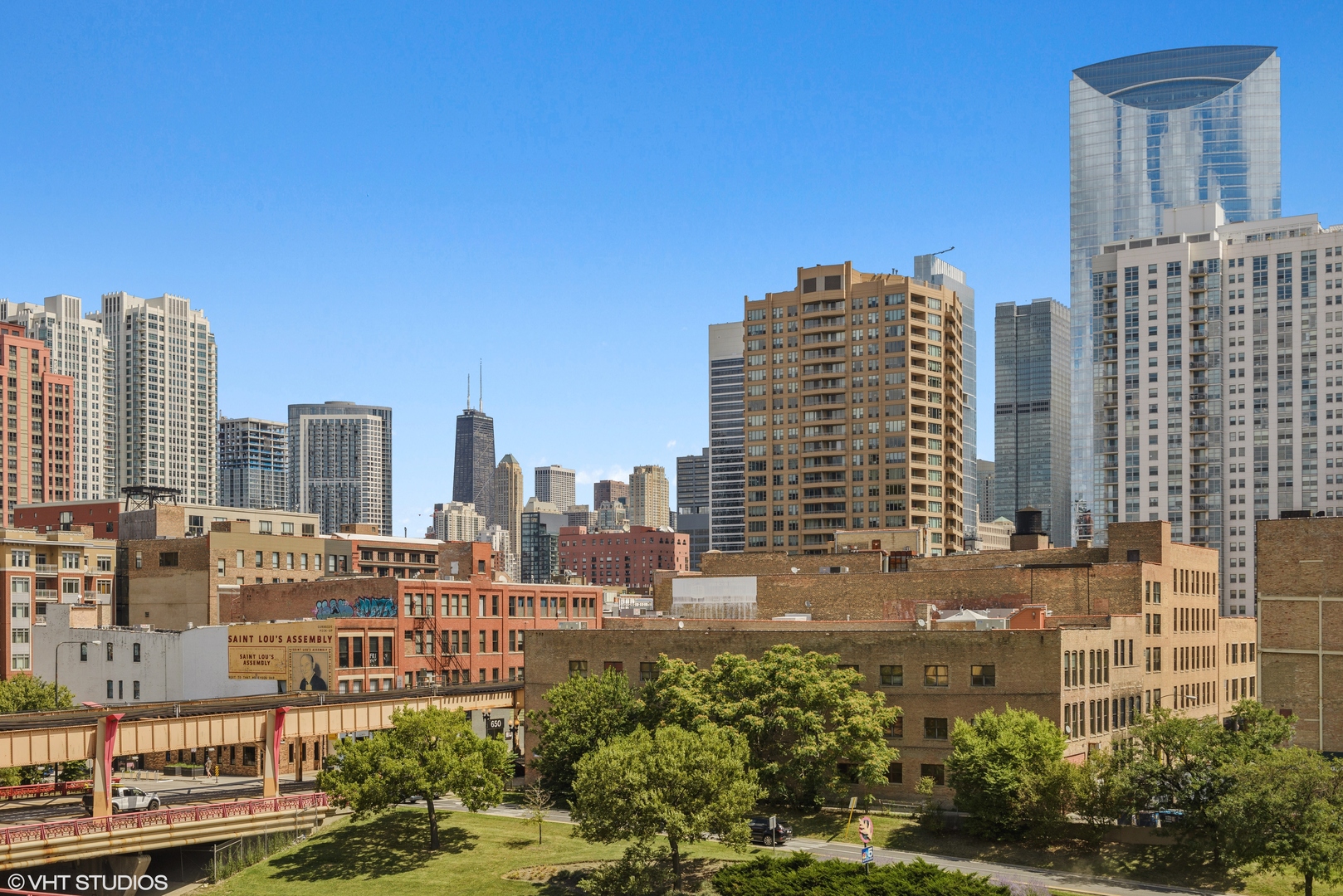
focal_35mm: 40
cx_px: 672
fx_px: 1493
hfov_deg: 48.4
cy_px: 448
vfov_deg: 33.4
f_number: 8
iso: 200
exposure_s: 1/640
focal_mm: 40
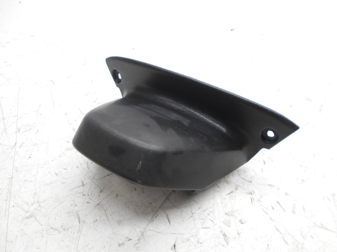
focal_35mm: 26
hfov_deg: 67.3
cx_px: 168
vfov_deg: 53.1
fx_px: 253
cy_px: 126
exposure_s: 1/30
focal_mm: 4.6
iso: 110
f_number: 3.2
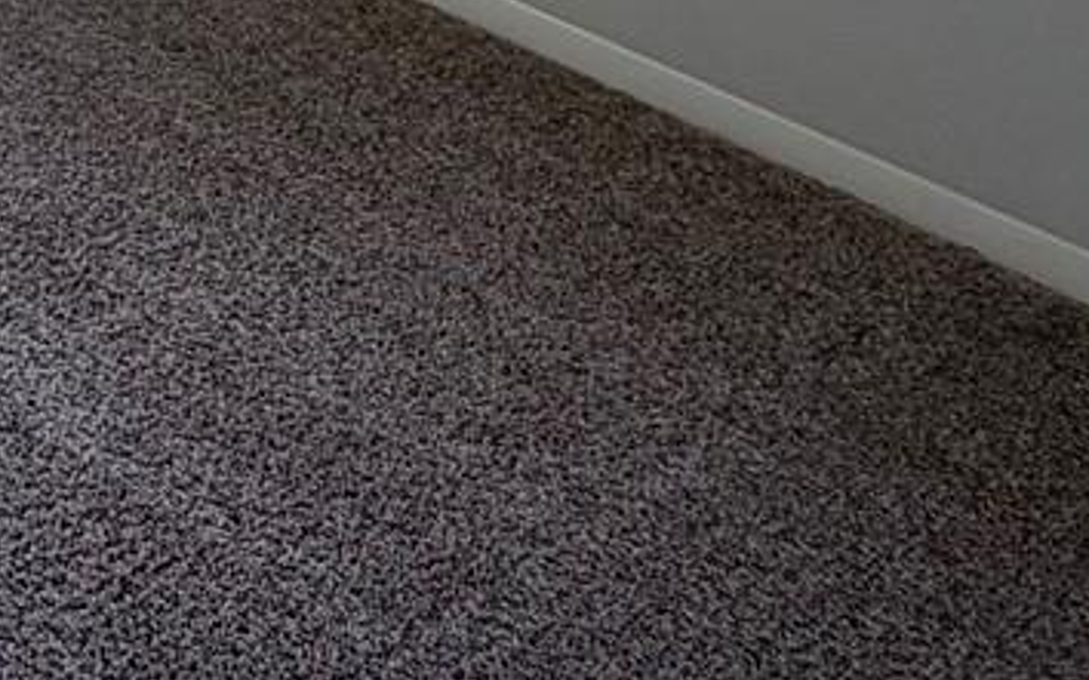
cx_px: -597
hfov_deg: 23.6
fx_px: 1988
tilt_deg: +0.7
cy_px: -1009
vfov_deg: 13.4
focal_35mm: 67
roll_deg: +0.5
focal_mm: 2.22
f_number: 2.2
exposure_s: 1/121
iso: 100
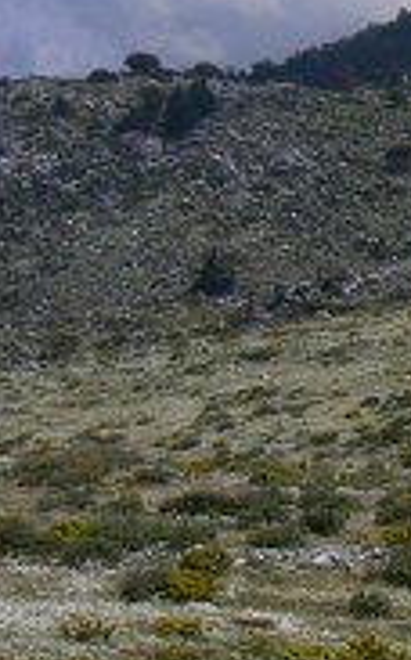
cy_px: 101
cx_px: 1047
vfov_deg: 15.4
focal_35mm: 135
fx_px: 2425
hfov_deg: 8.7
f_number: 8
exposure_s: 1/500
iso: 80
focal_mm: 6
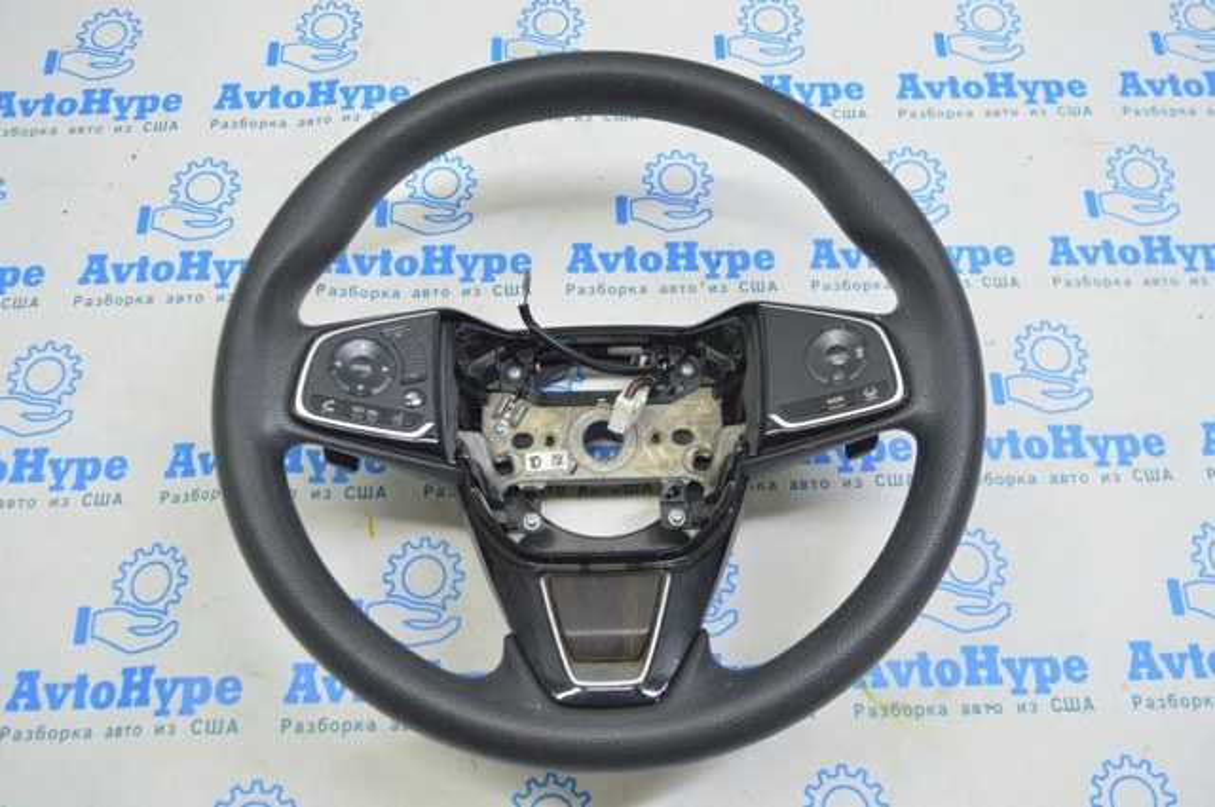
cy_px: 404
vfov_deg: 43.5
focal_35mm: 30
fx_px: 1011
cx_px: 608
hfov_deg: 62.0
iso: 400
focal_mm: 20
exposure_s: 1/20
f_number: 5.6
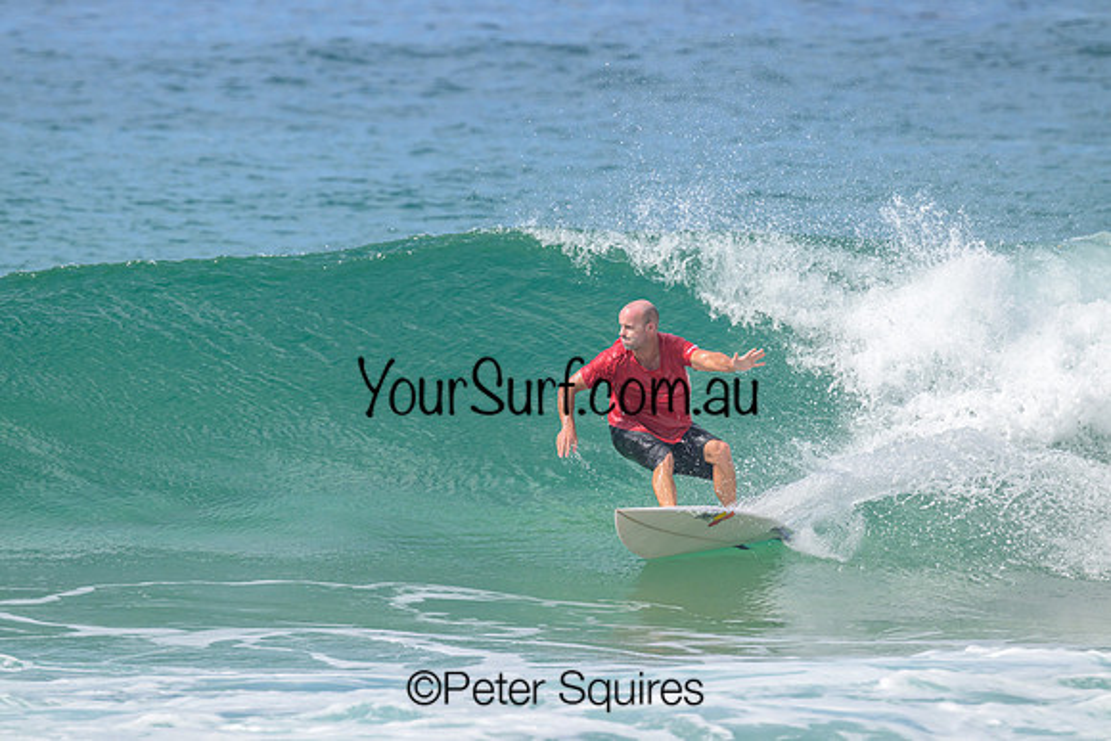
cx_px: 556
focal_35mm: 610
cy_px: 370
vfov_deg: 2.3
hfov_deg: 3.4
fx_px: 18829
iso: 720
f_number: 11
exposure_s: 1/2000
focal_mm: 610
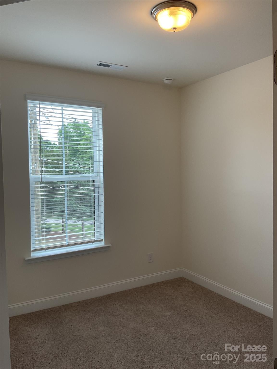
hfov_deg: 48.2
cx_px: 138
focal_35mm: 29
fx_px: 309
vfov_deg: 61.7
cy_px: 184
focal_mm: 3
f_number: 1.8
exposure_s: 1/120
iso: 32
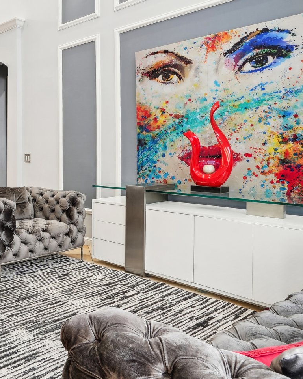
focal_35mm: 32
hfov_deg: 39.1
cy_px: 134
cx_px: -17
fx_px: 359
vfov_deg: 54.8
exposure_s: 1/3.33
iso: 400
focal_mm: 16
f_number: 10
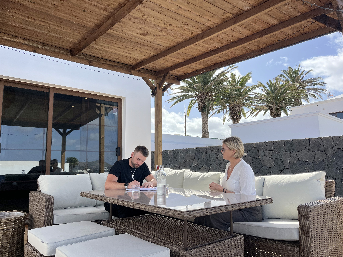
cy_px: 128
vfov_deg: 53.1
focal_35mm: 26
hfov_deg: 67.3
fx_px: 258
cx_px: 172
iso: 50
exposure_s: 1/2024
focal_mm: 5.1
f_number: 1.6
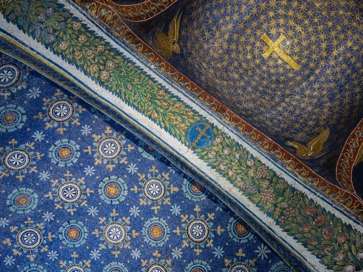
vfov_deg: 36.0
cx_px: 182
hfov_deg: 46.8
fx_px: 420
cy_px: 136
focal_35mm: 40
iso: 125
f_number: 4
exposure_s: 2.5
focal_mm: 20
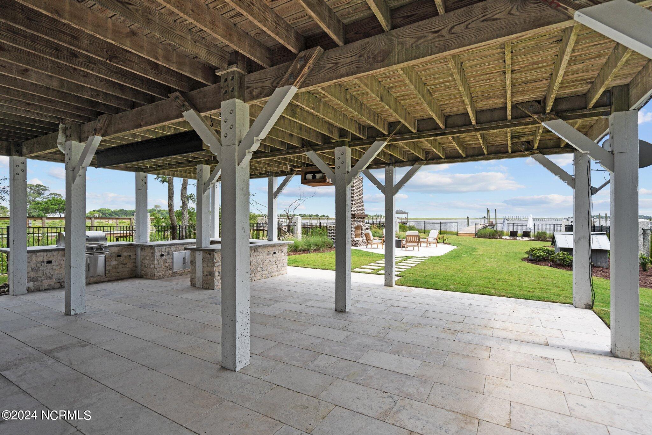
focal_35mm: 17
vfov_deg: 70.4
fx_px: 308
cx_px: 326
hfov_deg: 93.3
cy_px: 218
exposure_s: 1/1600
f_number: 4
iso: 320
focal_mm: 17
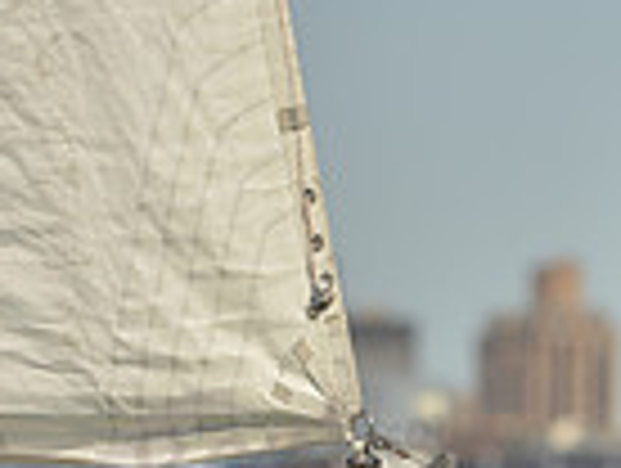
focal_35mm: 967
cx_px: 713
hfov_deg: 2.0
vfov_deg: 1.5
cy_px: 1071
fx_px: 17378
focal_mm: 240
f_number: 5.6
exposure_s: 1/1250
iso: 200
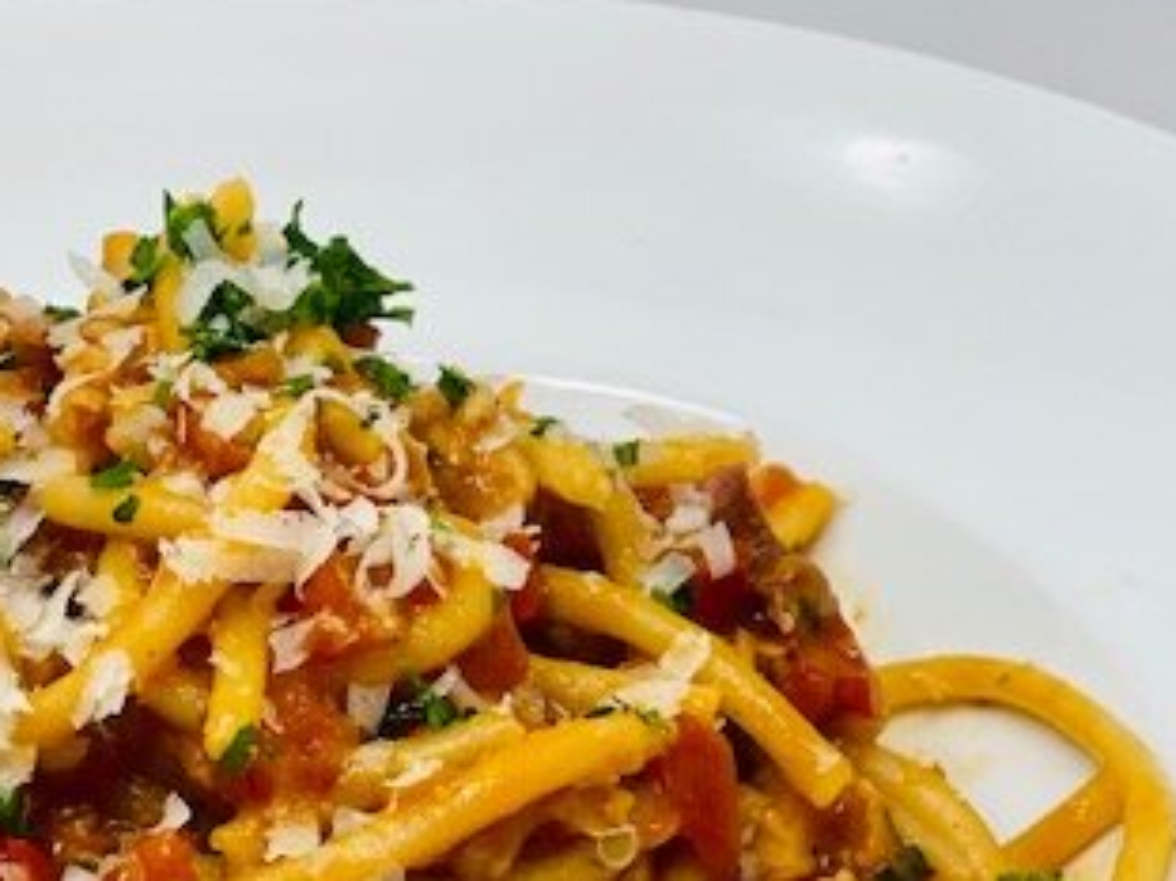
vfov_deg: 13.7
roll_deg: +2.6
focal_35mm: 107
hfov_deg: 18.3
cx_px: 287
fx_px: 3634
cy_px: 764
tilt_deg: -34.7
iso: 32
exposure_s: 1/120
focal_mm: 6
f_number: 2
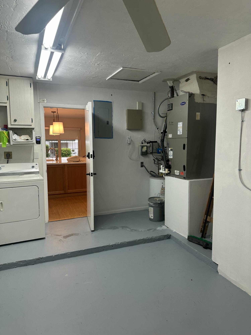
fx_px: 232
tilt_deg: -3.9
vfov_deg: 71.6
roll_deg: -1.6
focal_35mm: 24
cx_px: 126
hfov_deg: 56.8
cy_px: 168
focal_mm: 6.86
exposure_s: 1/60
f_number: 1.78
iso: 125
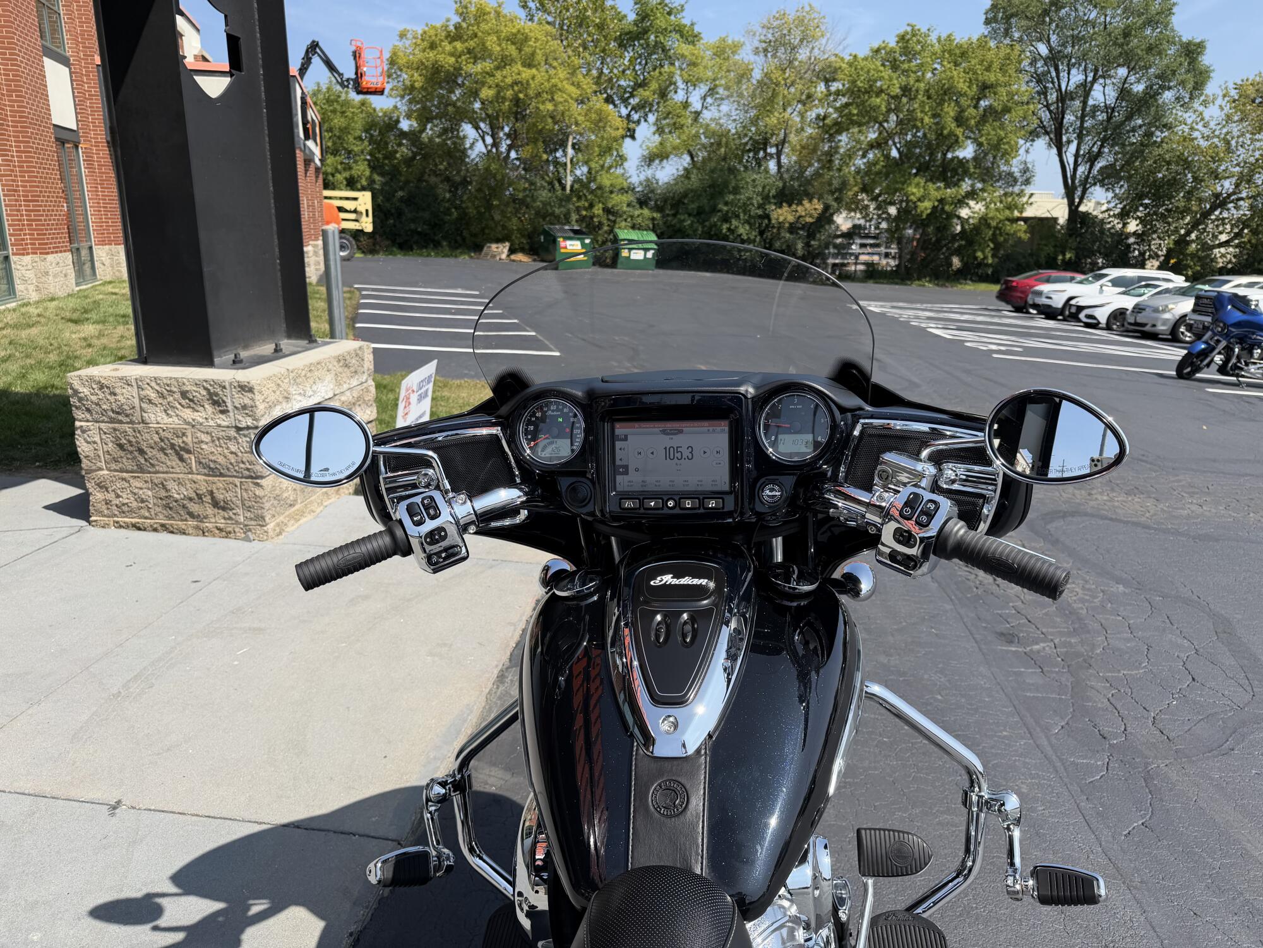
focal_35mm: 24
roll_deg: -1.6
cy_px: 474
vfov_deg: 56.8
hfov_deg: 71.6
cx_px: 632
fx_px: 876
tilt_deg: -15.0
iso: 80
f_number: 1.78
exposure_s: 1/3425
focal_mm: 6.76
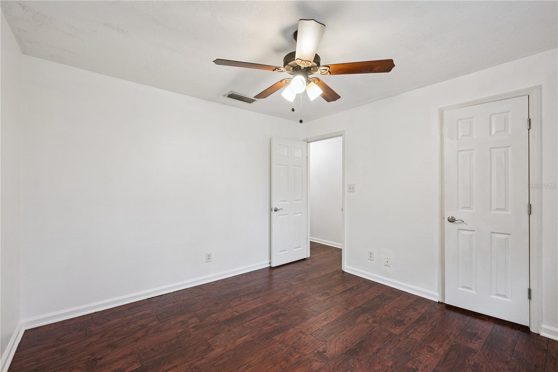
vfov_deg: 75.5
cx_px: 279
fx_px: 240
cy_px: 186
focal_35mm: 16
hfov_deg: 98.6
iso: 200
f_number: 9
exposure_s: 1/3.33
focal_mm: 15.5
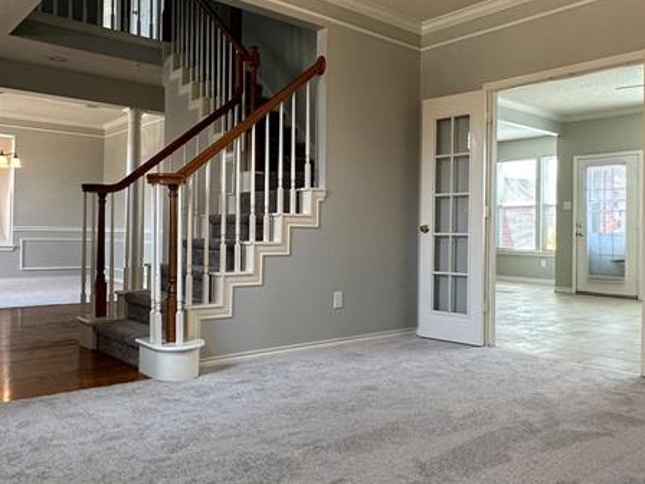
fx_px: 596
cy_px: 223
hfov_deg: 56.7
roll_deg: -1.2
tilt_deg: +0.4
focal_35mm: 32
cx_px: 358
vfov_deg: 44.1
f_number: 2.2
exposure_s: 1/120
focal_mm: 2.22
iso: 160
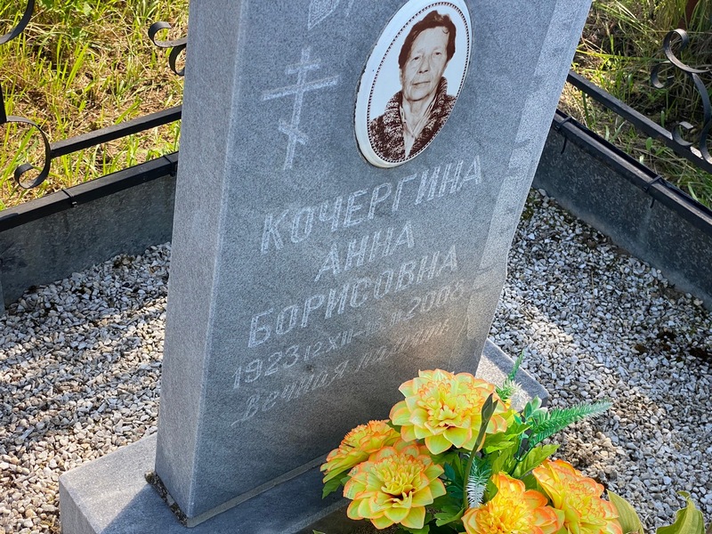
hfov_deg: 36.8
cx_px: 356
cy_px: 267
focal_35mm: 52
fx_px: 1070
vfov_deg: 28.0
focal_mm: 6
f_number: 2
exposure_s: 1/406
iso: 20
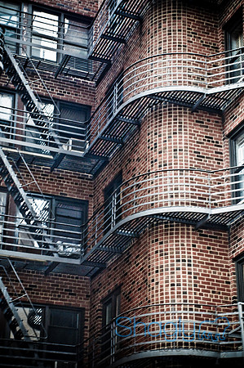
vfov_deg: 27.0
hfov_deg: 18.1
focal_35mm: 75
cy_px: 184
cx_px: 122
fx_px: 764
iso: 800
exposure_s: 1/30
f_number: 4.8
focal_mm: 50
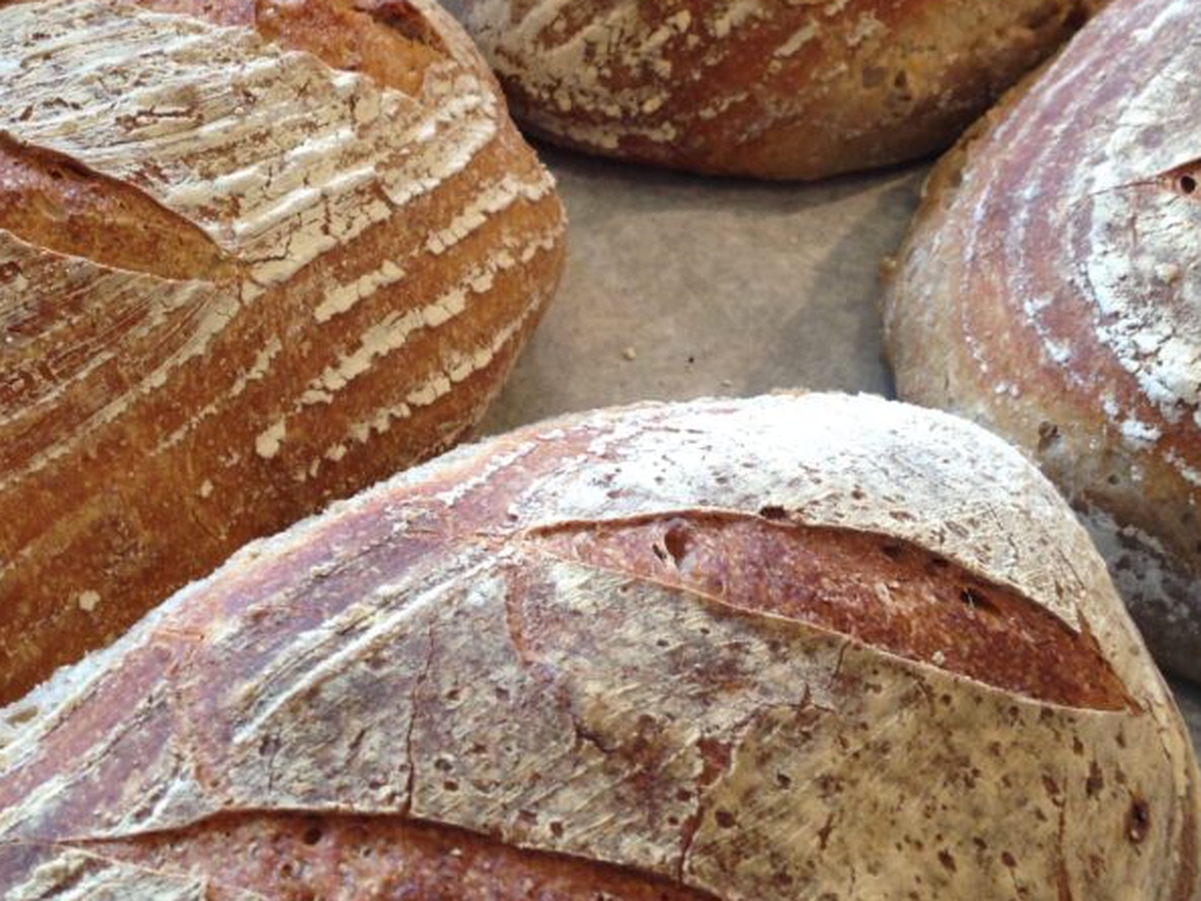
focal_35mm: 57
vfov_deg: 25.2
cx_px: 506
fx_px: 1978
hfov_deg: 33.7
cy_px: 164
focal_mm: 4.12
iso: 80
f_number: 2.4
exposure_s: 1/20
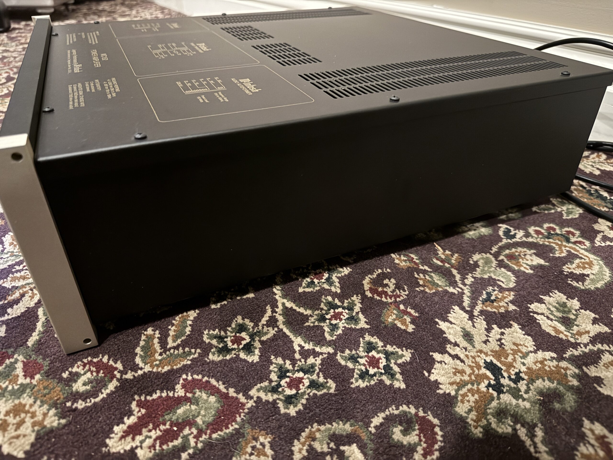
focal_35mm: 24
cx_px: 306
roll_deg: -1.3
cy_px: 230
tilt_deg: -33.1
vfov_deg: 56.8
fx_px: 425
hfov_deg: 71.6
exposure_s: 1/24
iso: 1600
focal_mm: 6.76
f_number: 1.78
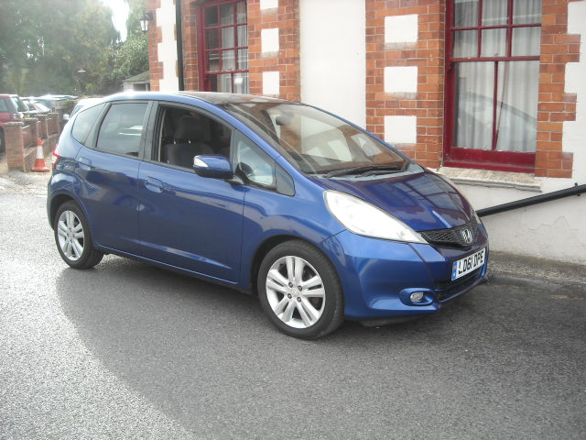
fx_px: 593
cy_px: 220
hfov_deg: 52.6
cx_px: 293
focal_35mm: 35
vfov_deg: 40.7
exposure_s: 1/125
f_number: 2.8
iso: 64
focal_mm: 5.7
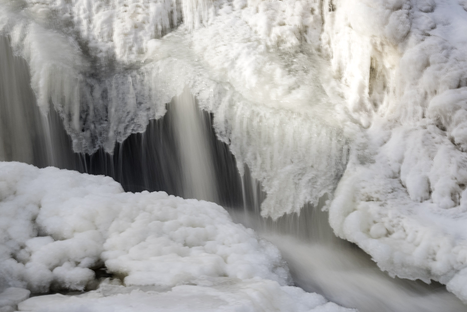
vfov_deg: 17.7
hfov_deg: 26.3
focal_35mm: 77
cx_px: 217
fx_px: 999
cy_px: 169
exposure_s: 1/2.5
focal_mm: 48
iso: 800
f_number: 6.3
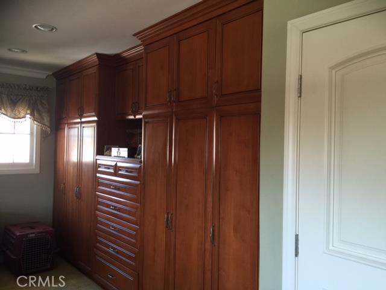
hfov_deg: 61.7
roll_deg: -2.2
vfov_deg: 48.2
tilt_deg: +0.7
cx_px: 193
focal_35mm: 29
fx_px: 323
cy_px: 145
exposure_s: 1/15
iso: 64
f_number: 2.2
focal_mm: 4.15
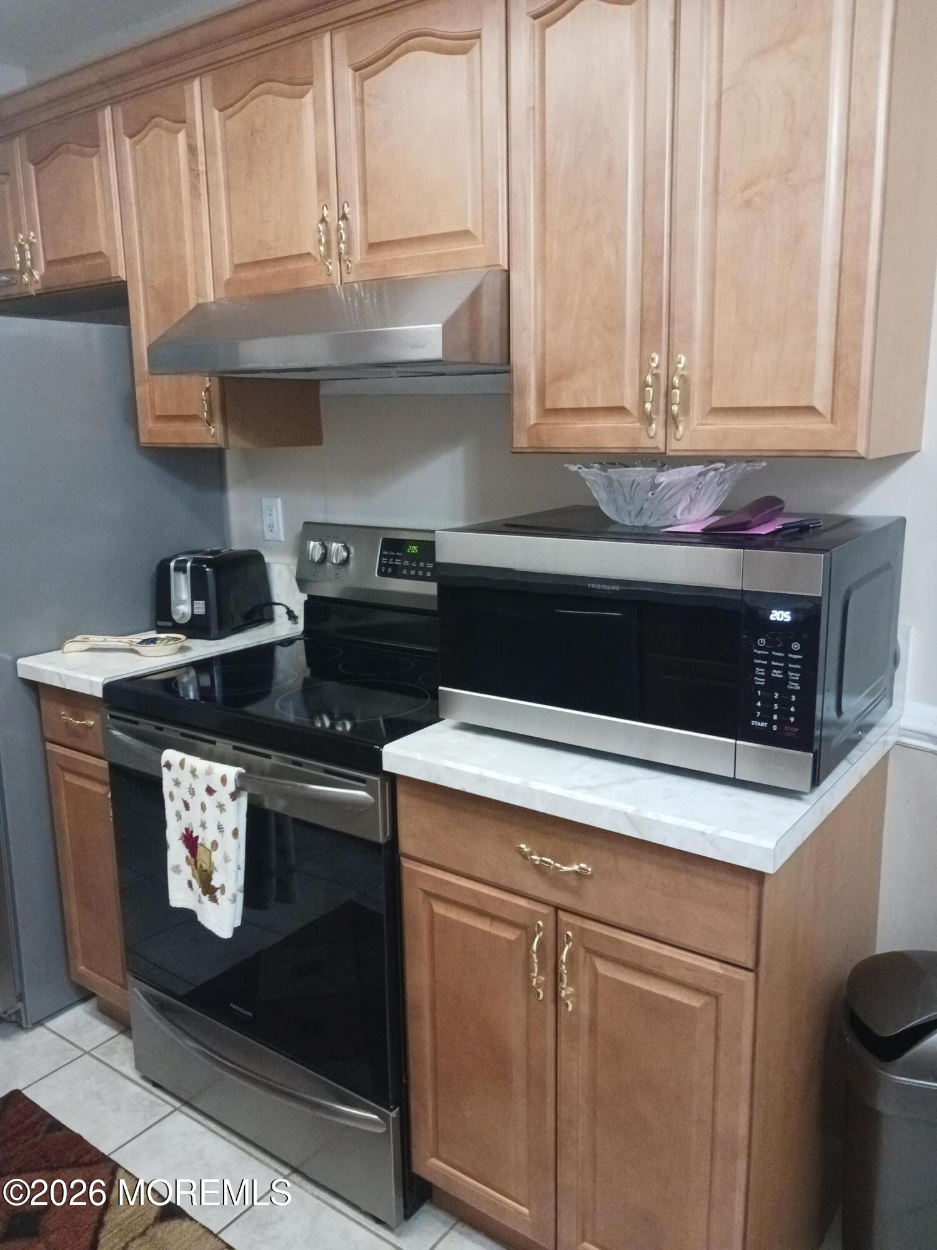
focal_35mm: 27
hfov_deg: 51.4
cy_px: 625
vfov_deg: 65.3
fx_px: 974
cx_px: 468
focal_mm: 4
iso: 640
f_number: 1.8
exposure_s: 1/20
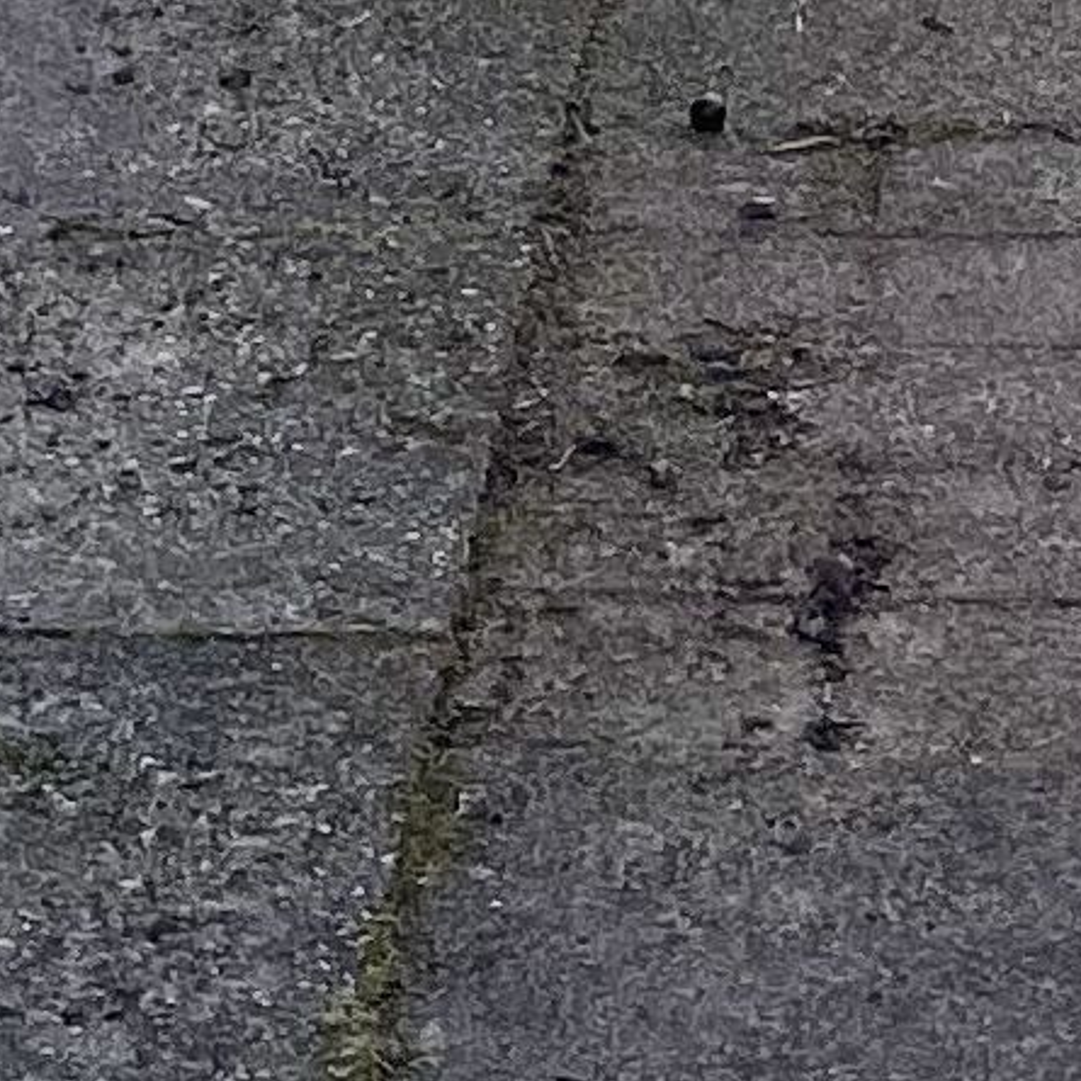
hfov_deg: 8.3
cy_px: -1171
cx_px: 1207
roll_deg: +0.6
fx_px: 7349
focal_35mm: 208
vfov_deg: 8.0
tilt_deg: -6.3
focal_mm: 4.2
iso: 32
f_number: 1.6
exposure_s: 1/842
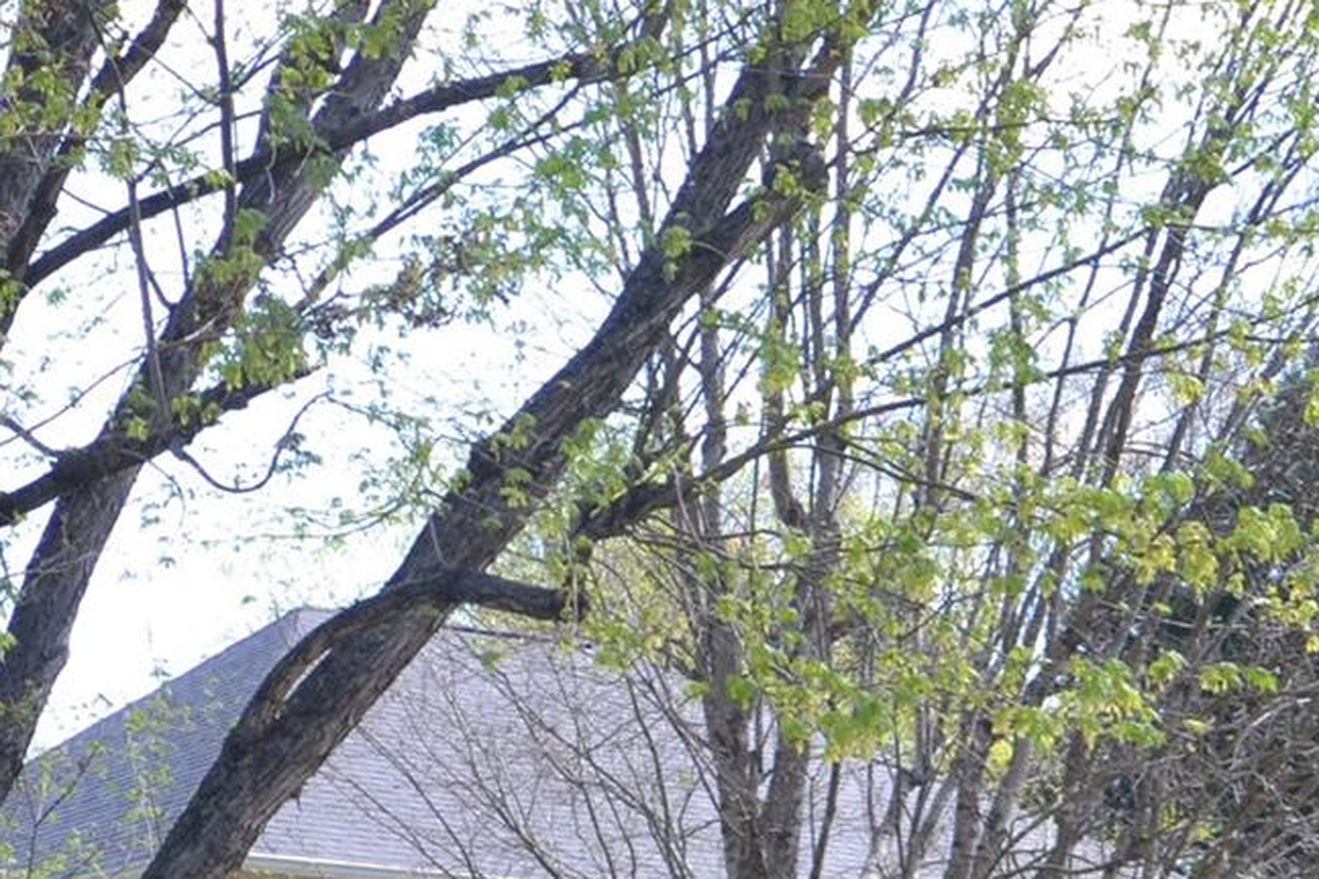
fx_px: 4176
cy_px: 1039
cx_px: 57
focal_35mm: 114
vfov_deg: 11.8
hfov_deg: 17.6
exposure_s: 1/125
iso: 250
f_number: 5.6
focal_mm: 24
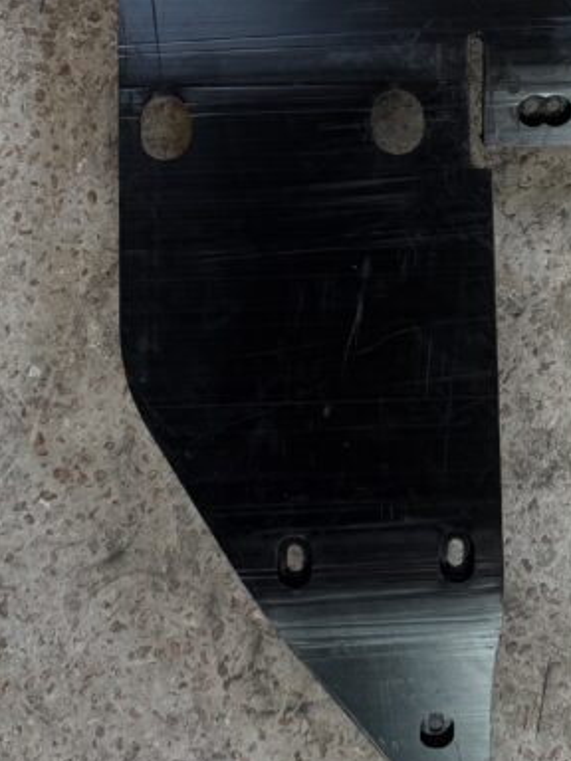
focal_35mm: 64
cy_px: 91
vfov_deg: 29.2
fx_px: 1408
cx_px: 404
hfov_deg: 22.8
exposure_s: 1/74
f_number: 1.78
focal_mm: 6.76
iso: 200
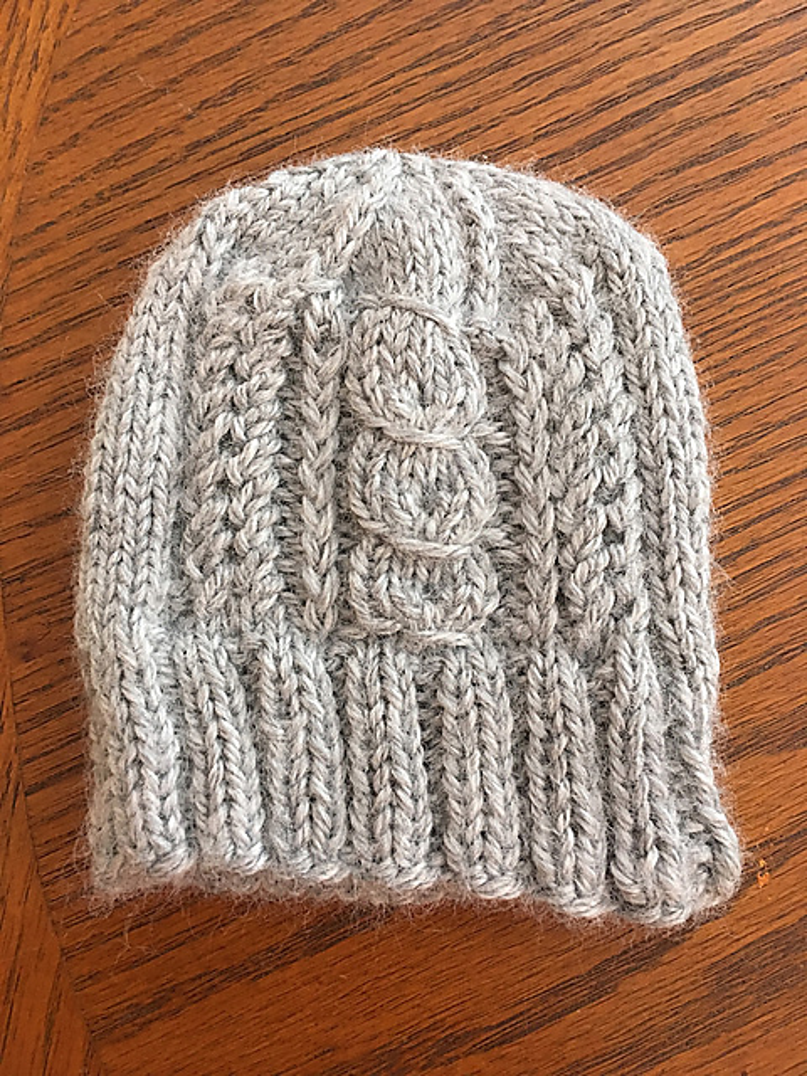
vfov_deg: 61.7
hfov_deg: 48.2
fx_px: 901
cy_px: 538
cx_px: 404
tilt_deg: -83.0
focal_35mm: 29
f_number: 2.2
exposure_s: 1/24
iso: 200
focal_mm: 4.15
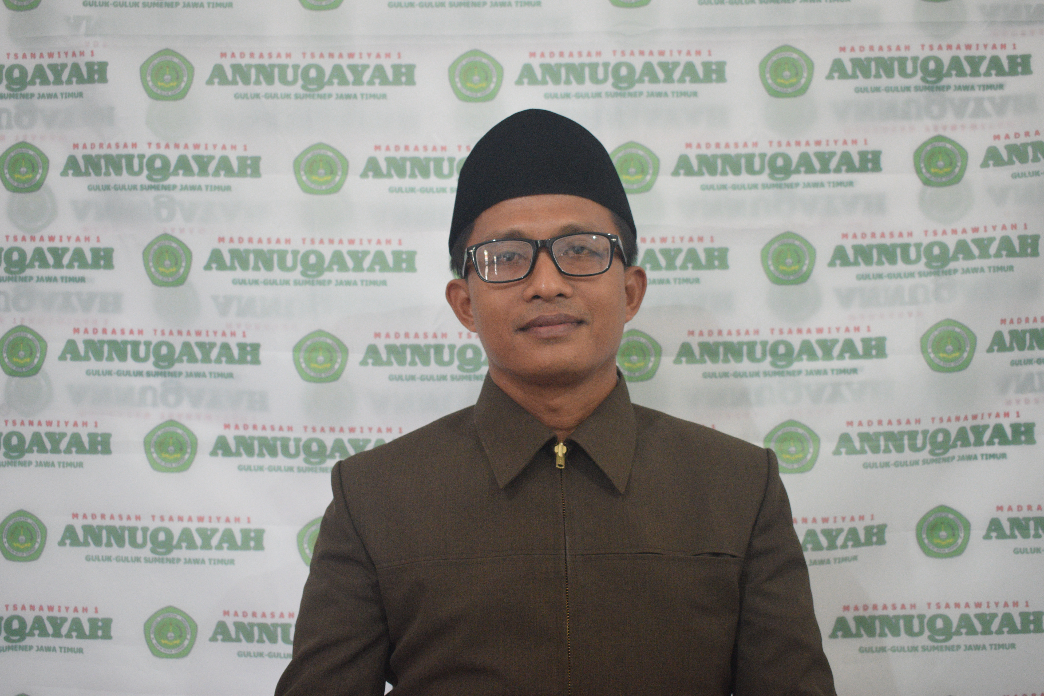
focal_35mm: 42
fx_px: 1218
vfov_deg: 31.9
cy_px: 348
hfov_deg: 46.4
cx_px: 522
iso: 1600
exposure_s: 1/25
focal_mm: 28
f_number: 4.2
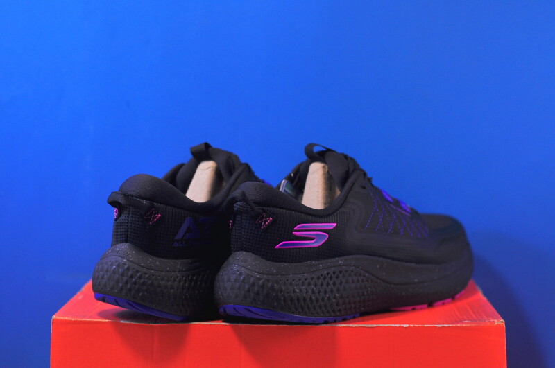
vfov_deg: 18.1
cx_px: 278
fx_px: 1155
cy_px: 184
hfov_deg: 27.0
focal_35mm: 75
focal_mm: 50
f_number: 3.2
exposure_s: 1/320
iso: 250
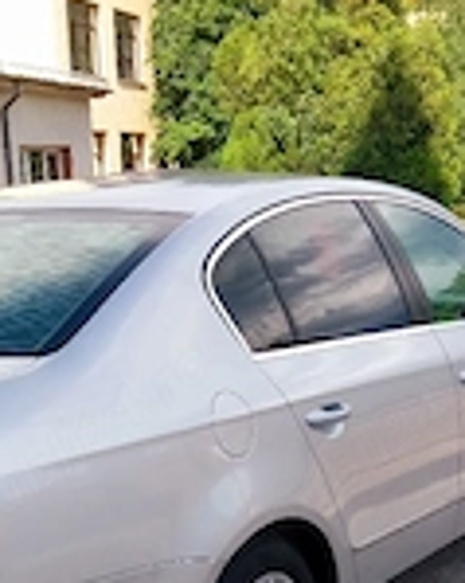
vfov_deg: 27.2
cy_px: 489
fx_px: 1171
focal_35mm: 68
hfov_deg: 22.4
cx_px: 160
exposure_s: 1/714
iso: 25
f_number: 1.8
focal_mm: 4
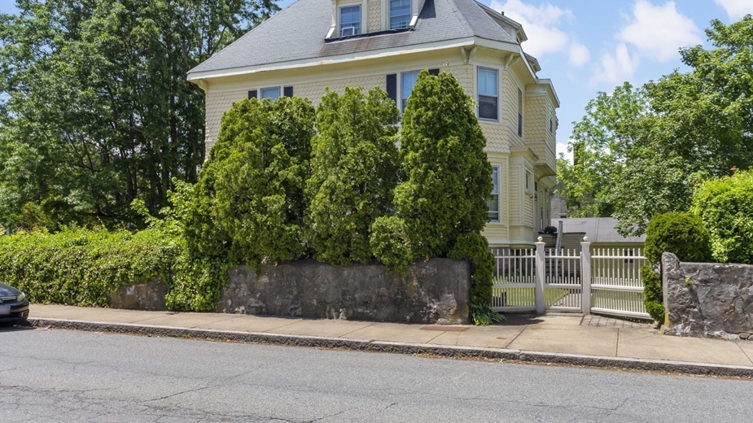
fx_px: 579
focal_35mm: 29
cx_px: 413
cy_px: 226
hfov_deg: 65.9
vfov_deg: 40.1
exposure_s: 1/20
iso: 100
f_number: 22
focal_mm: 25
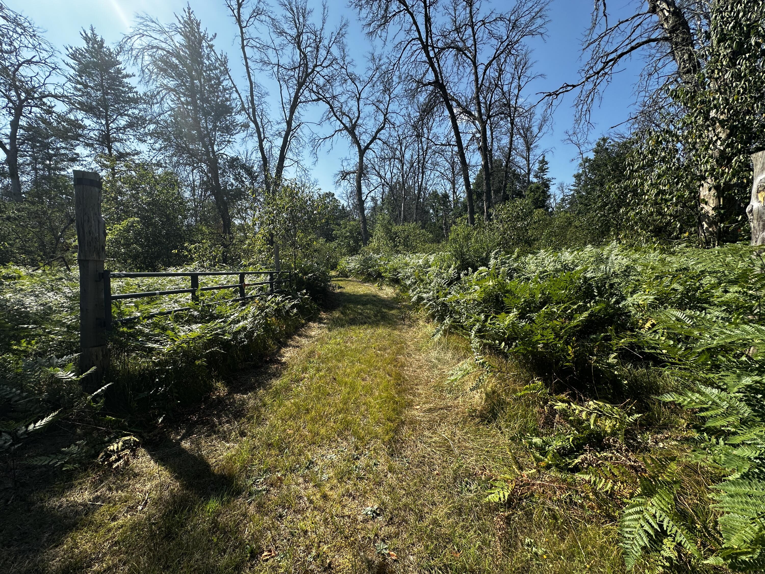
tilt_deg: -3.8
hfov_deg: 102.1
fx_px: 309
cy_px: 287
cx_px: 382
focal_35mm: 14
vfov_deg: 85.7
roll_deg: +1.8
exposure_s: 1/963
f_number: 2.2
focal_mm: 2.22
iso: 50
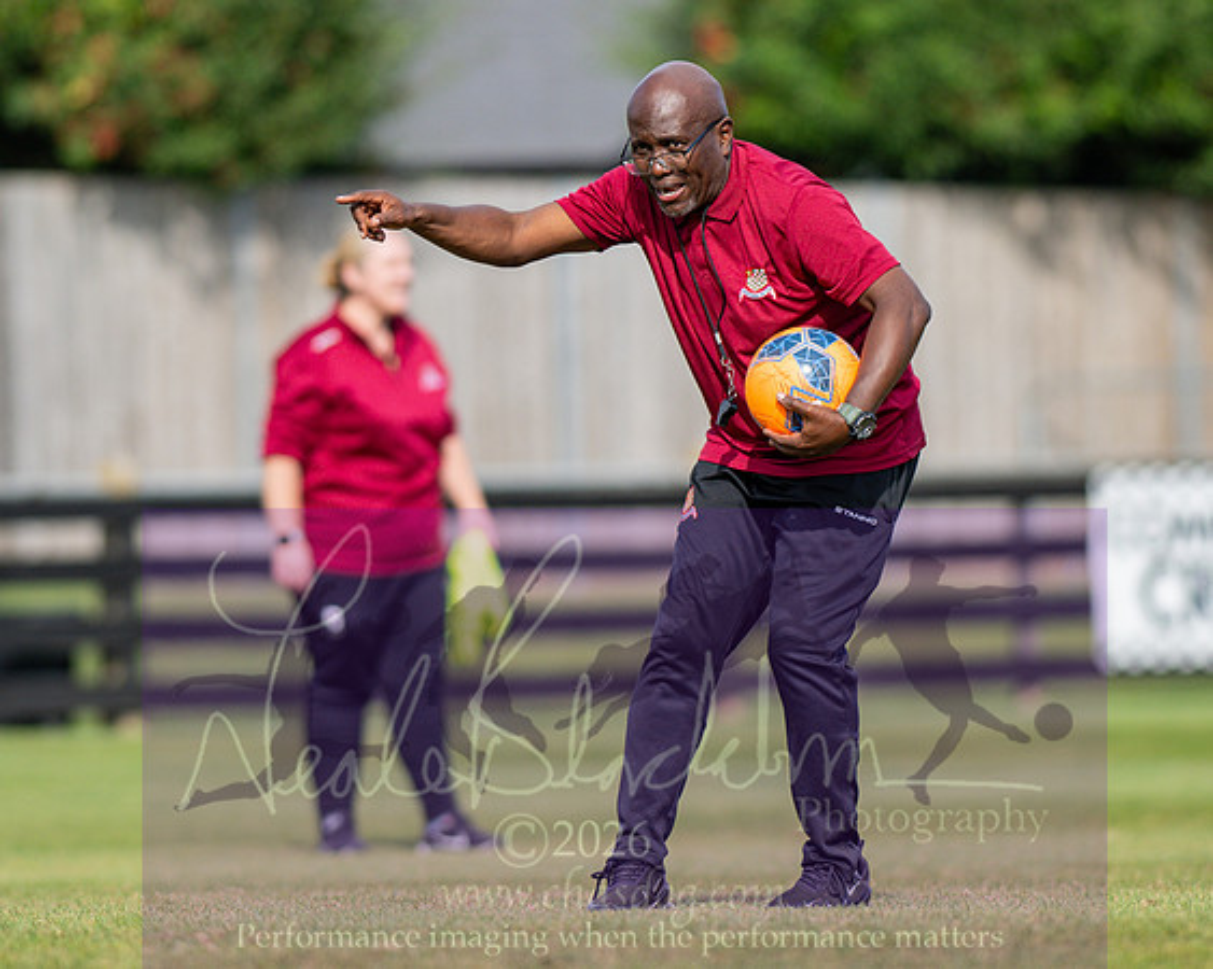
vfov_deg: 2.6
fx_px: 21717
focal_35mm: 605
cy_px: 441
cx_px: 503
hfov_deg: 3.2
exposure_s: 1/1600
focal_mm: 300
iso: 125
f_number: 2.8
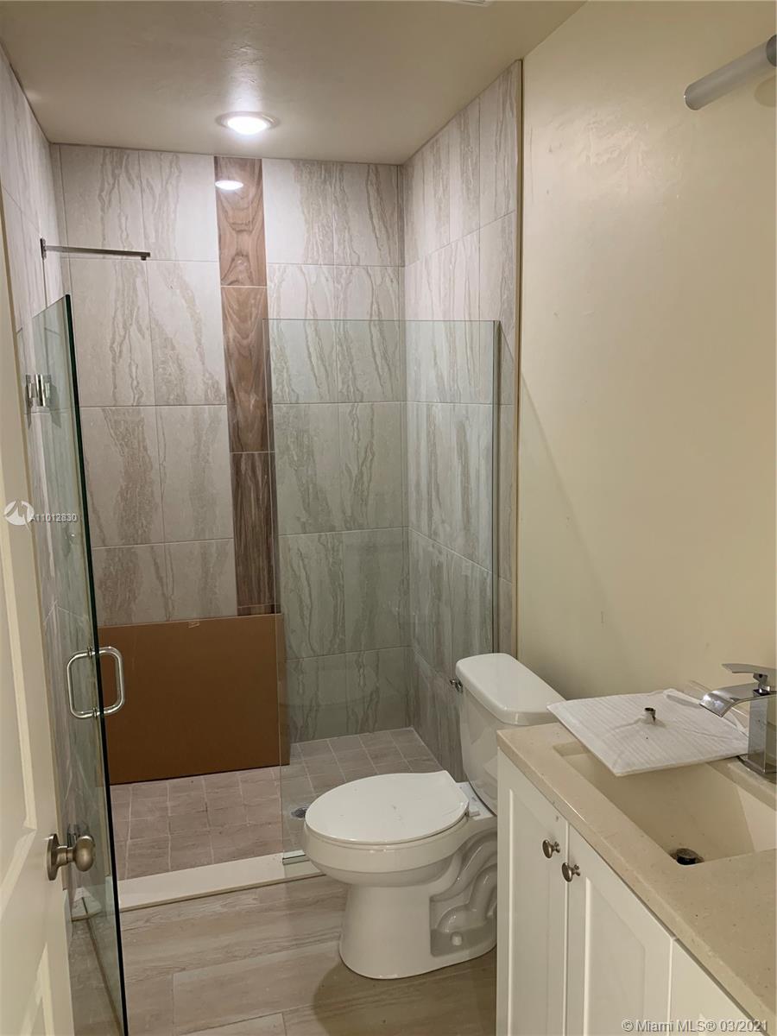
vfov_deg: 67.3
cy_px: 518
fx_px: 778
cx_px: 388
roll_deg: +0.9
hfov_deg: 53.1
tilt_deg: -9.1
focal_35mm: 26
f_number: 1.8
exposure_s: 1/60
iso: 200
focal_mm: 4.25
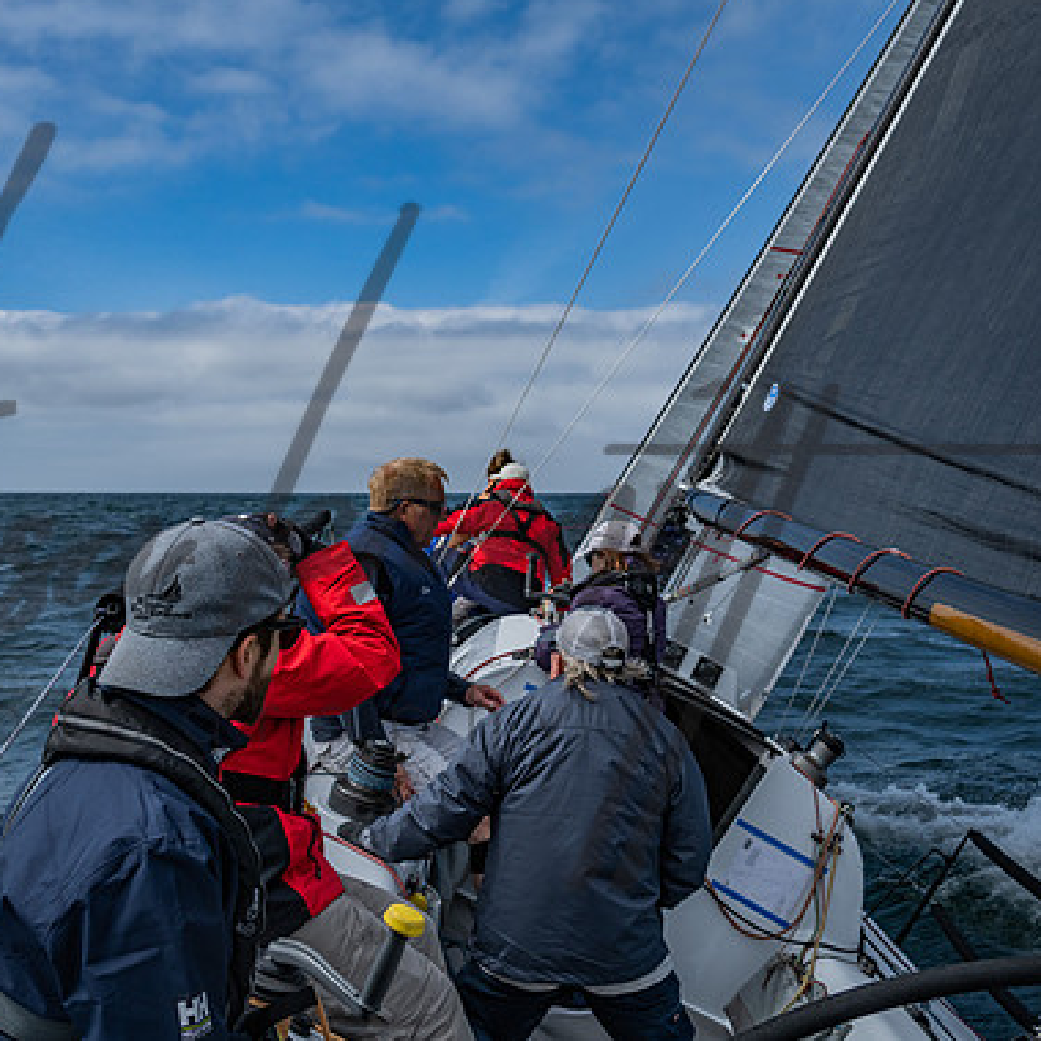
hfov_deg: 43.7
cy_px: 514
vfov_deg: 43.9
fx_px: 1293
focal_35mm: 38
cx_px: 442
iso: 200
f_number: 6.3
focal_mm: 29
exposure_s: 1/2500
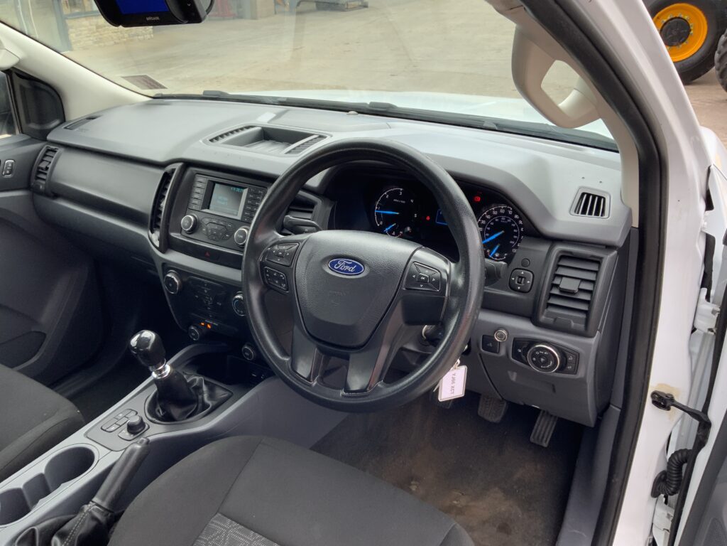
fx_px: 609
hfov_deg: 61.7
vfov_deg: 48.2
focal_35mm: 29
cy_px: 273
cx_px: 364
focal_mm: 3
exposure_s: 1/122
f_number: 1.8
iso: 25
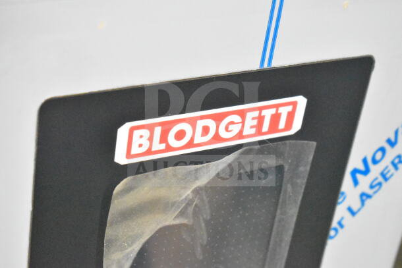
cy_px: 134
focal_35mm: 82
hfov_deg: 24.6
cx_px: 201
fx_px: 921
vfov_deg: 16.6
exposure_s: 1/60
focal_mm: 55
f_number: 5.6
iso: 25600
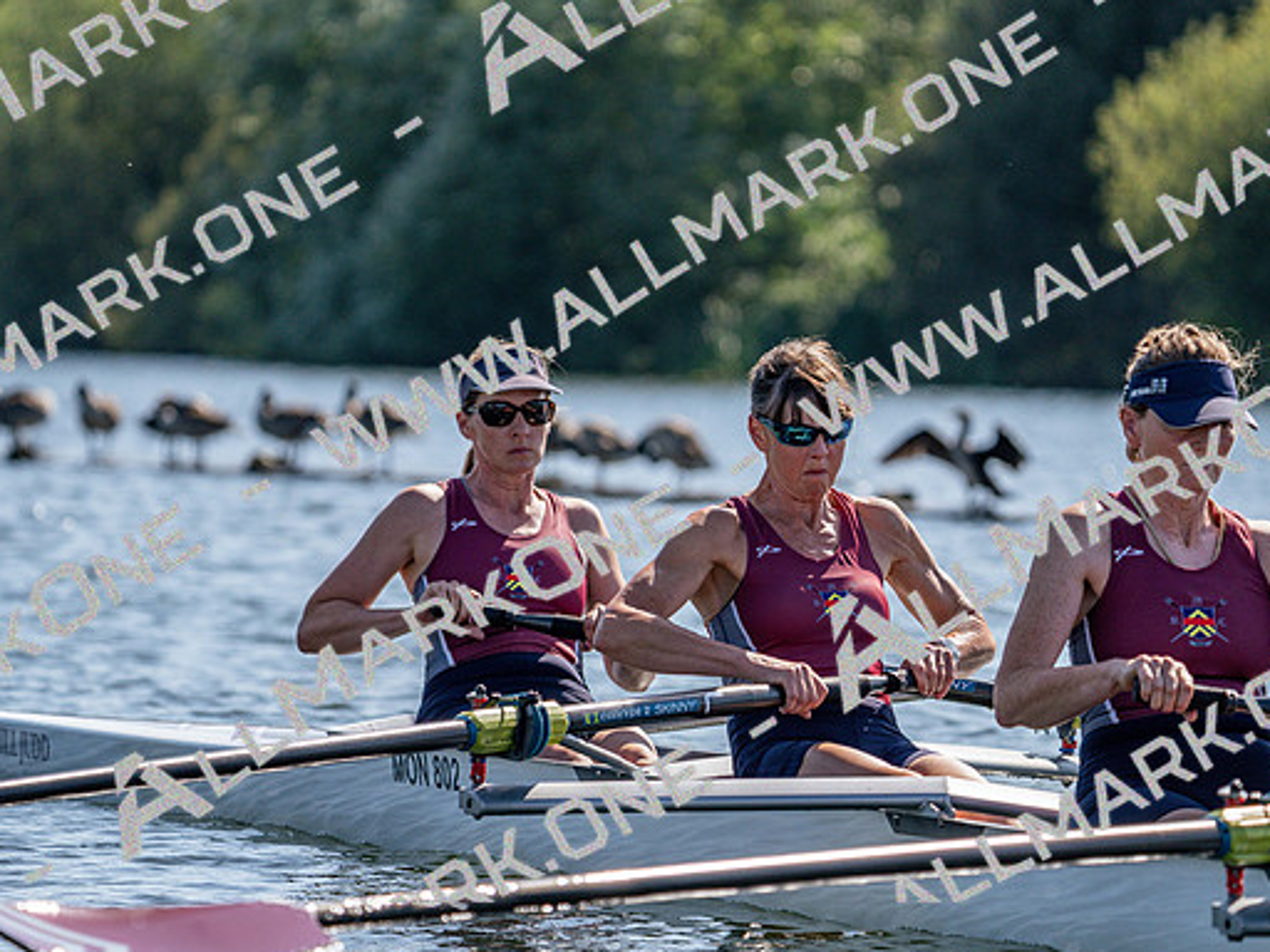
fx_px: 11190
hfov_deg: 6.5
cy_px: 477
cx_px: 618
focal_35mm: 305
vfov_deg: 4.9
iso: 320
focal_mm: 280
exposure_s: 1/2000
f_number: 5.6
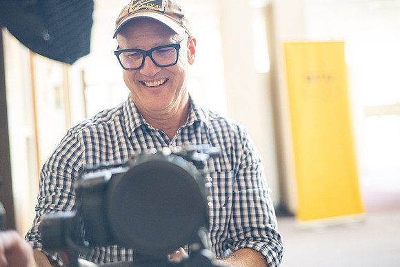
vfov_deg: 27.0
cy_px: 134
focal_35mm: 50
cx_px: 200
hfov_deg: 39.6
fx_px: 556
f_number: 1.8
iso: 2500
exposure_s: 1/160
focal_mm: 50
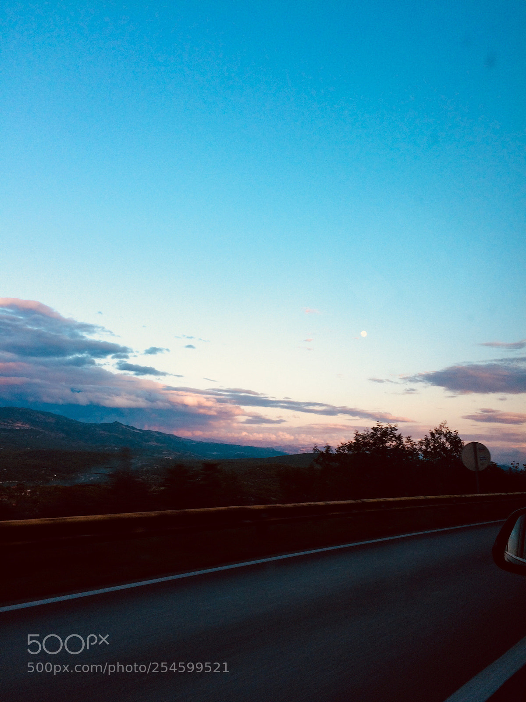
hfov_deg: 48.2
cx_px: 263
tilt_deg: +8.2
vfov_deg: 61.7
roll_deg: +0.3
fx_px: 588
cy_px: 351
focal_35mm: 29
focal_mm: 4.15
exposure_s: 1/120
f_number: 2.2
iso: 32
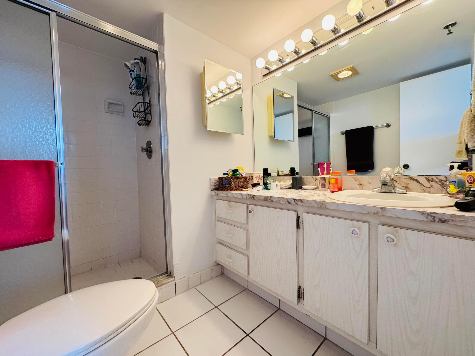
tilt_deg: -2.6
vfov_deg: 85.7
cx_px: 238
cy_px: 178
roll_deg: +2.1
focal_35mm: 14
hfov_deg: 102.1
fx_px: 192
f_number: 2.2
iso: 250
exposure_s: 1/120
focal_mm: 2.22
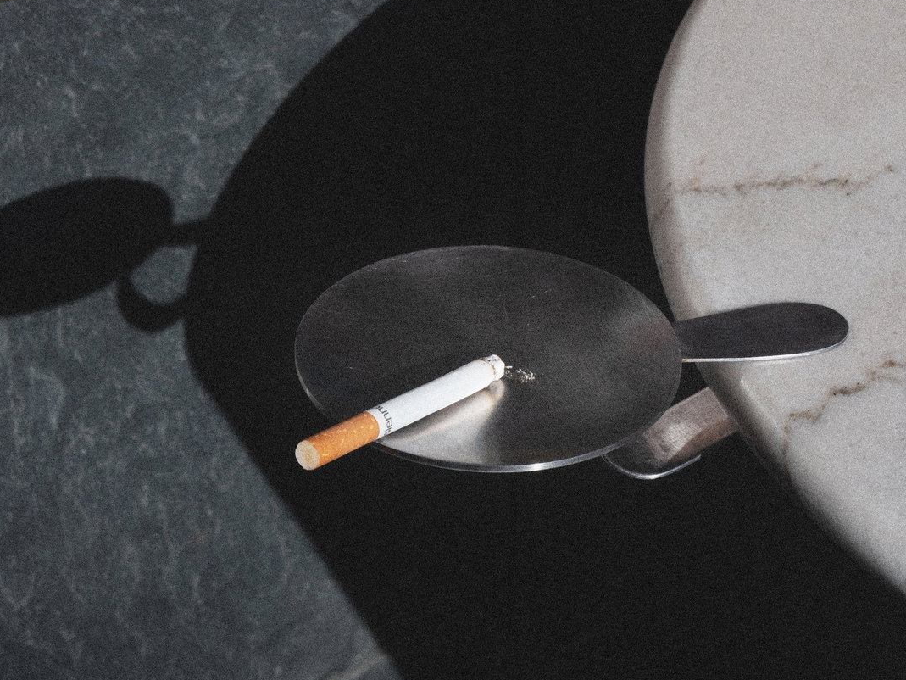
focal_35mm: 102
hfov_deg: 19.3
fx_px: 2670
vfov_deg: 14.5
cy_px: 457
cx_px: 455
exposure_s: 1/125
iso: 500
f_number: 16
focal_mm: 70
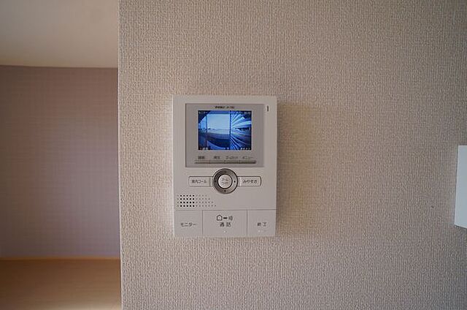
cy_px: 155
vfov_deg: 52.9
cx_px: 234
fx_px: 311
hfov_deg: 73.8
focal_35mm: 24
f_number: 4.5
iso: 100
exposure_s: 1/80
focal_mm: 16
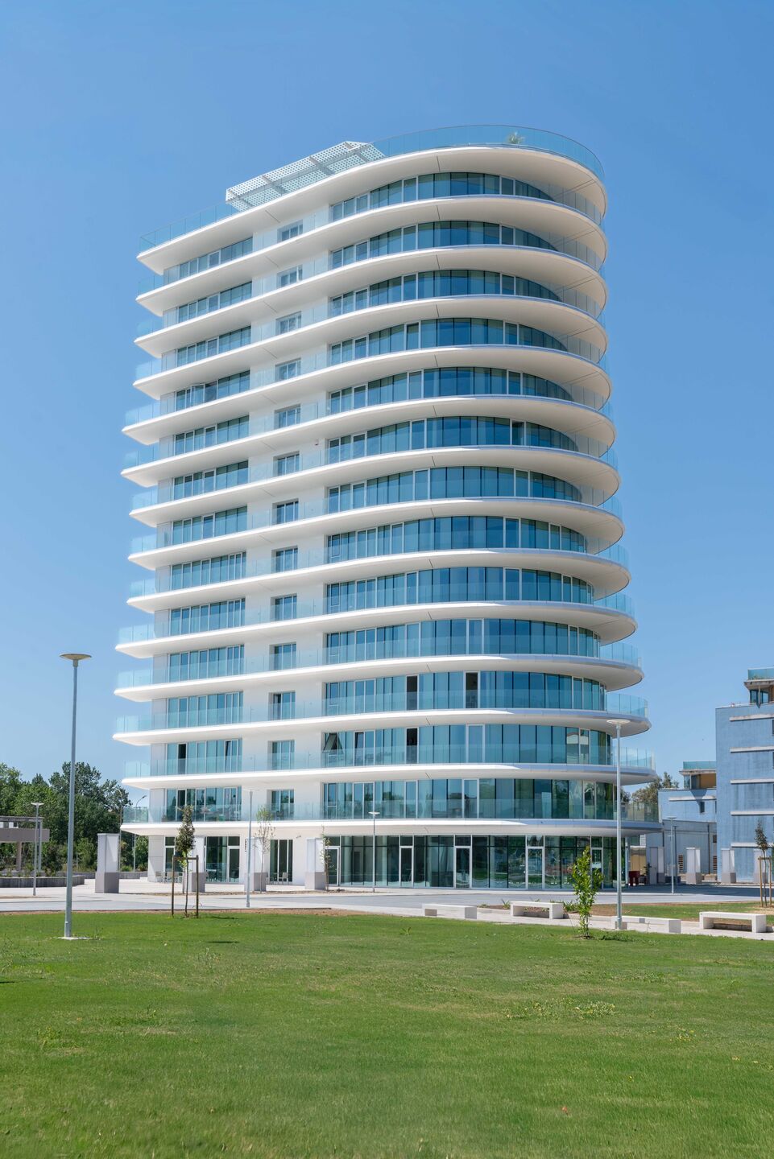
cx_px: 387
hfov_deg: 36.9
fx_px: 1160
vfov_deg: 53.1
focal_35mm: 36
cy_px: 580
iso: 100
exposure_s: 1/125
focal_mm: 36
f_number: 11
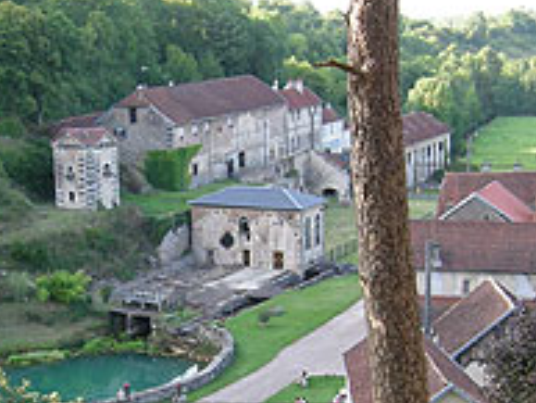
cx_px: 228
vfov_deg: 17.4
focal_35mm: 84
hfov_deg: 23.3
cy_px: 342
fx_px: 1301
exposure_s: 1/65.8
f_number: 3
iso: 64
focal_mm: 7.5
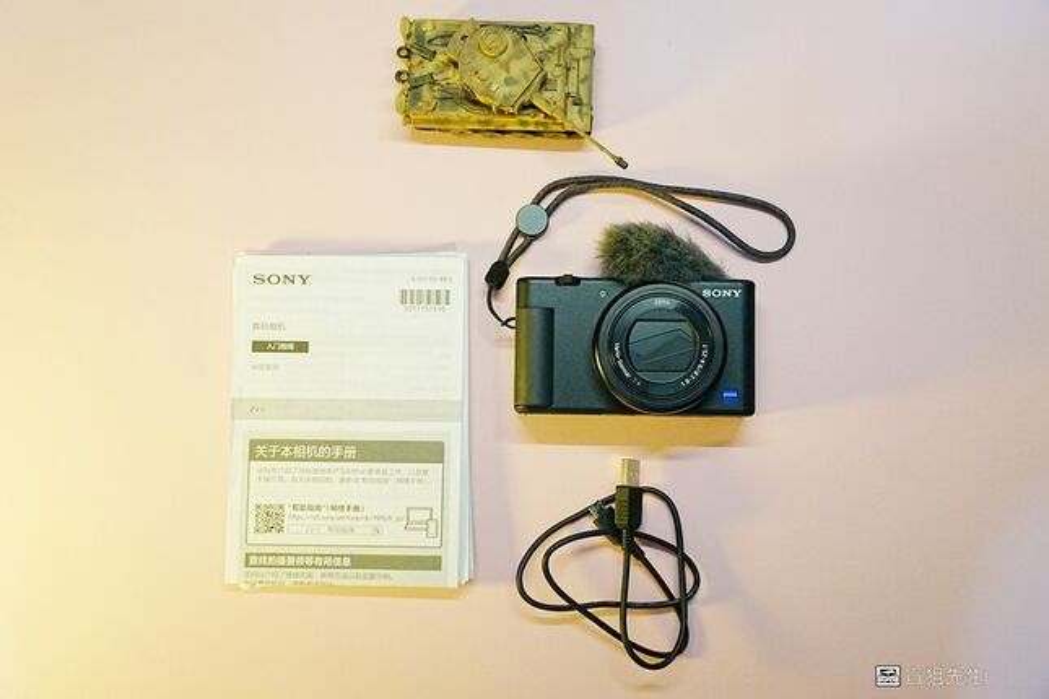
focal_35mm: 39
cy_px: 350
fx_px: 1136
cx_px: 524
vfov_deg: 34.2
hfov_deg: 49.6
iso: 2500
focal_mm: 26
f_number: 4
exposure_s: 1/125
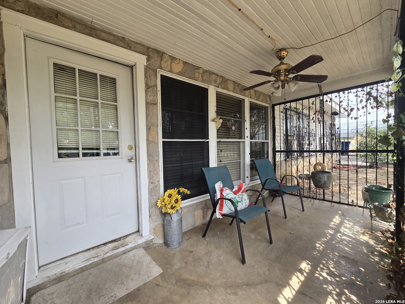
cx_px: 202
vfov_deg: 89.9
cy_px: 152
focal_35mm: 13
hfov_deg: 106.2
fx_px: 152
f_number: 2.2
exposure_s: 1/225
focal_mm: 2.2
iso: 50
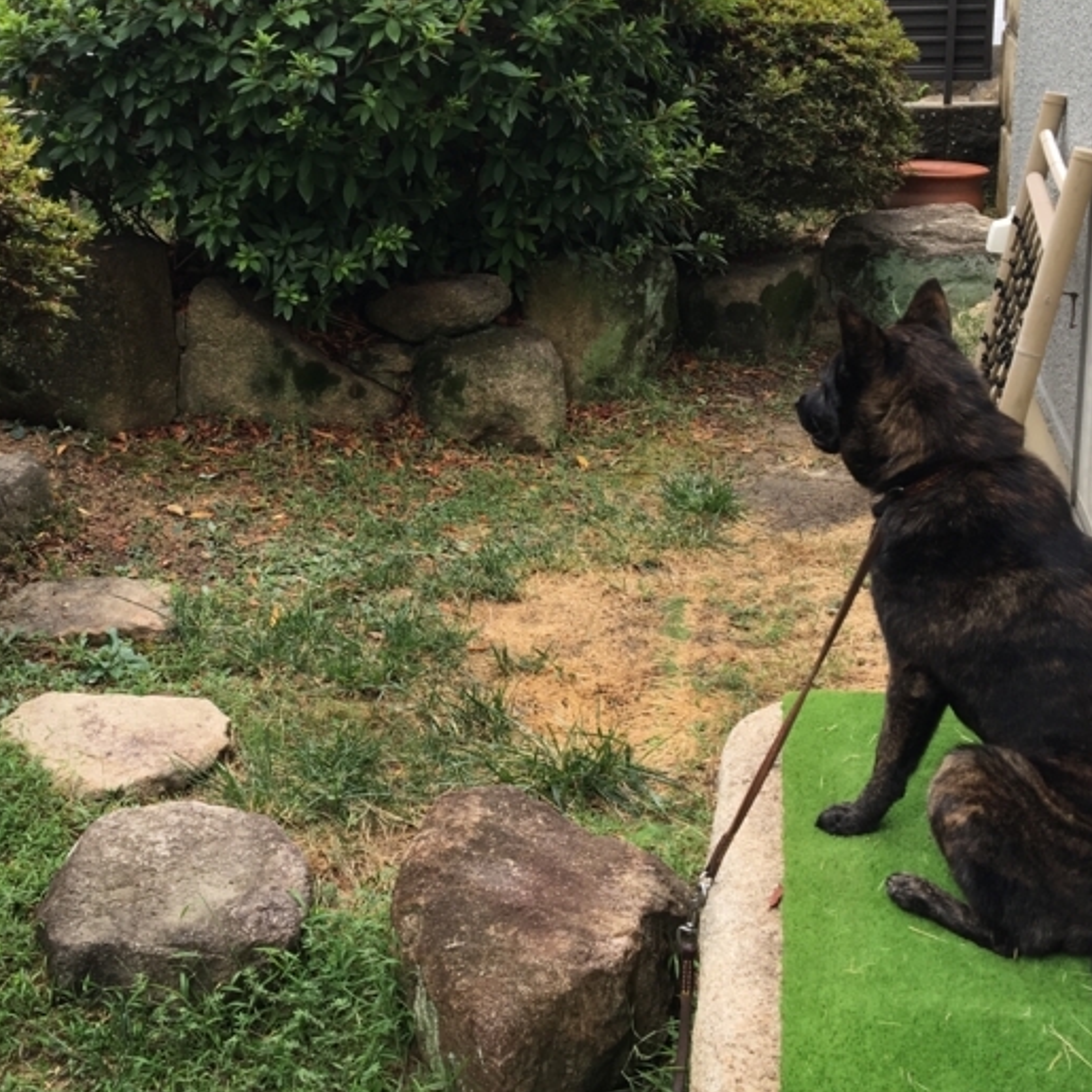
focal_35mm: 51
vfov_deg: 33.0
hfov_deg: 33.2
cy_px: 341
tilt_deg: -14.6
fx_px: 1820
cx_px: 397
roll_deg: -0.1
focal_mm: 4.15
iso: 25
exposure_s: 1/40
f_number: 2.2
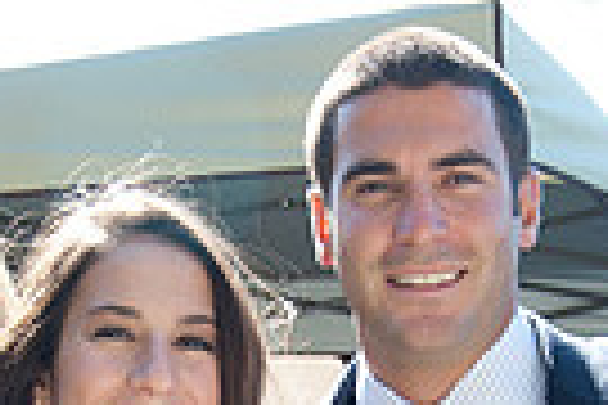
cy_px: 724
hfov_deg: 11.9
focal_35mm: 172
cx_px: 396
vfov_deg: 7.7
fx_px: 2905
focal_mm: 40
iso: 1250
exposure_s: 1/800
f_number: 7.1
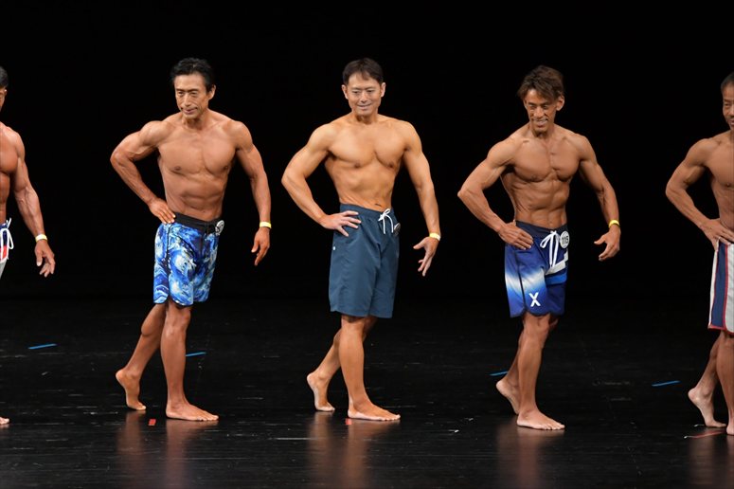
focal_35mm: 255
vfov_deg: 5.4
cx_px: 367
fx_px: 5197
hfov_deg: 8.1
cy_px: 244
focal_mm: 170
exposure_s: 1/400
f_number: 5.6
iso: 3200
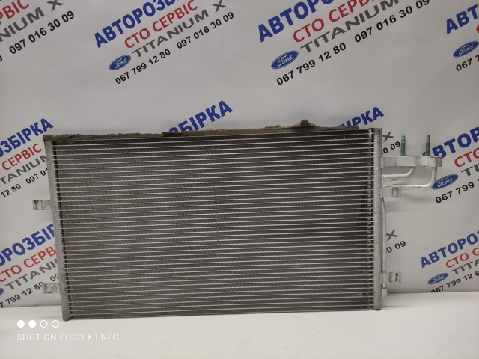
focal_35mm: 25
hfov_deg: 69.4
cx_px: 240
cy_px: 180
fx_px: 346
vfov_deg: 54.9
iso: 108
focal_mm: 5.43
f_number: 1.89
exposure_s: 1/100
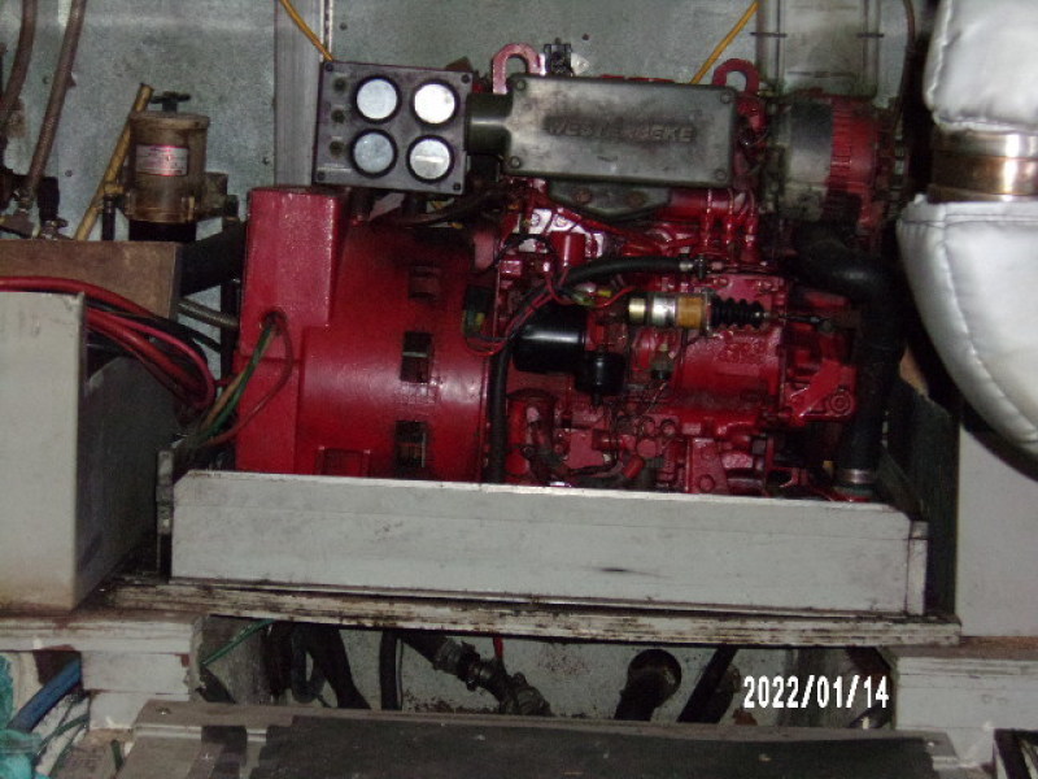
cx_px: 519
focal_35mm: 87
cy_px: 390
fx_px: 2609
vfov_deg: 17.0
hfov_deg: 22.5
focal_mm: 15.6
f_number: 5.6
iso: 640
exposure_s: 1/34
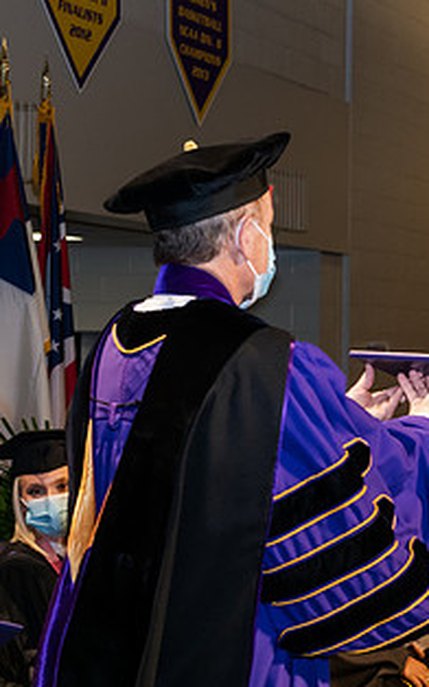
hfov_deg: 11.5
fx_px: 2116
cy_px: 312
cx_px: 420
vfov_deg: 18.4
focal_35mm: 113
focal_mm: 60
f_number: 6.3
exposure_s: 1/200
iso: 1600
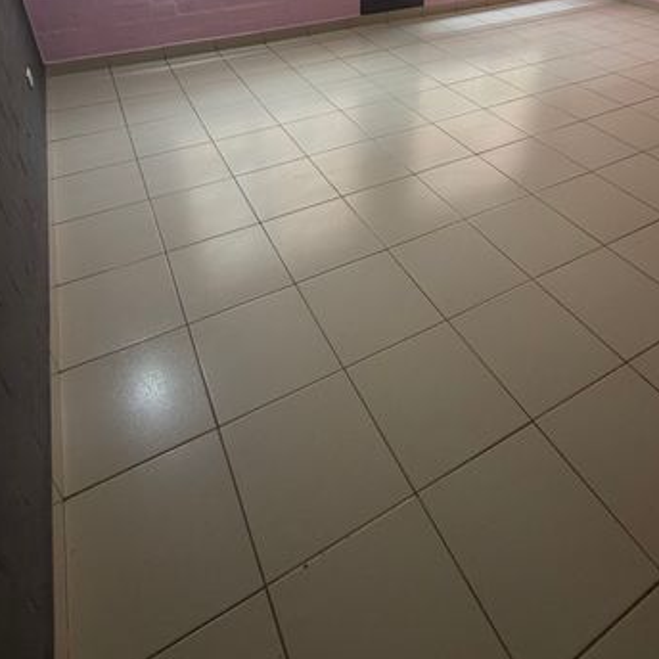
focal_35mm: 24
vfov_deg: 59.9
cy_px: 133
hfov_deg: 65.0
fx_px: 517
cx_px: 347
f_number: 2.2
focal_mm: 2.22
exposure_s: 1/60
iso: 250
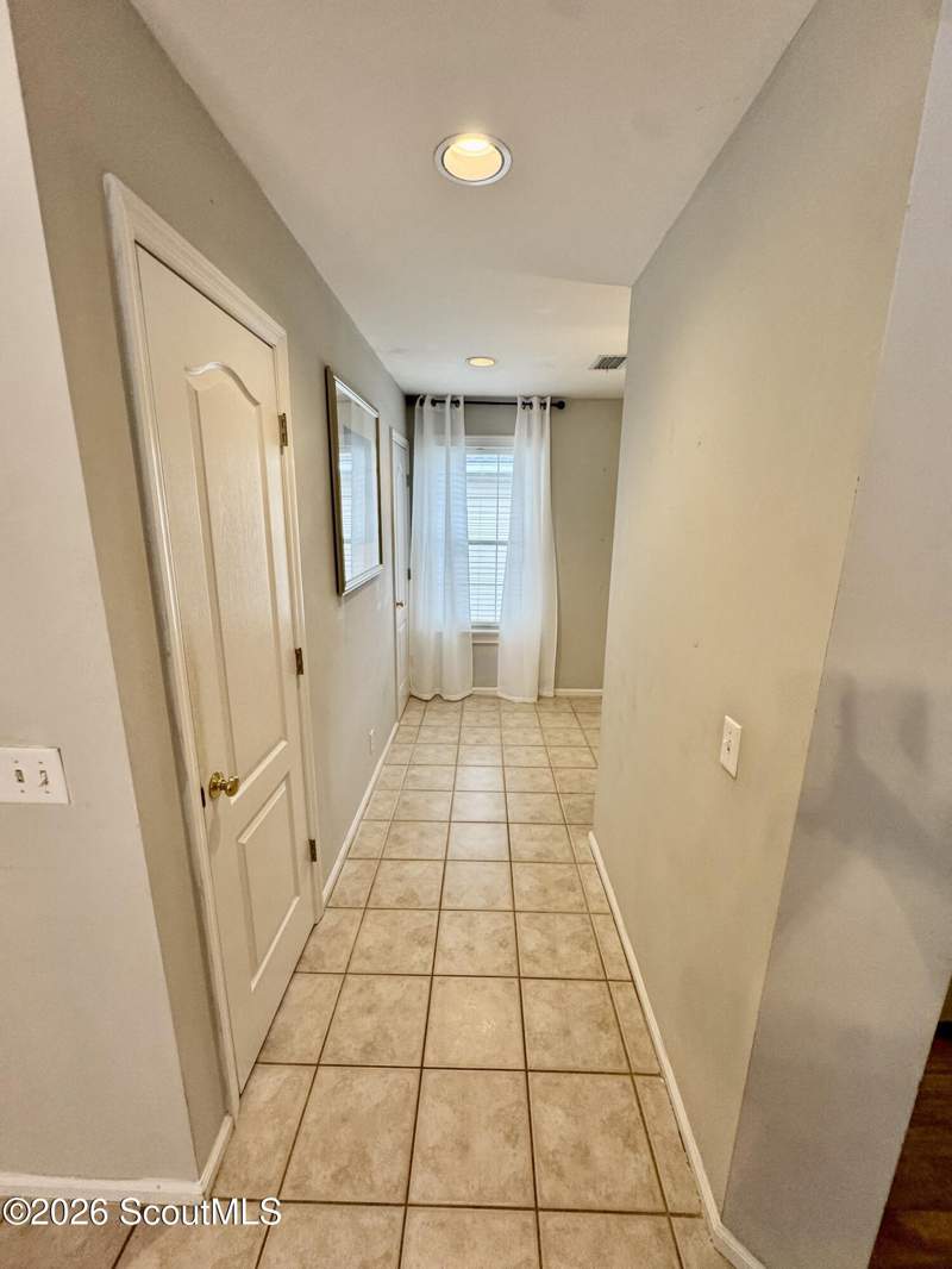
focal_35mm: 14
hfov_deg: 85.7
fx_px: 513
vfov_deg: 102.1
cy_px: 634
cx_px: 476
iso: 160
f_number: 2.2
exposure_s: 1/120
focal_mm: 2.22
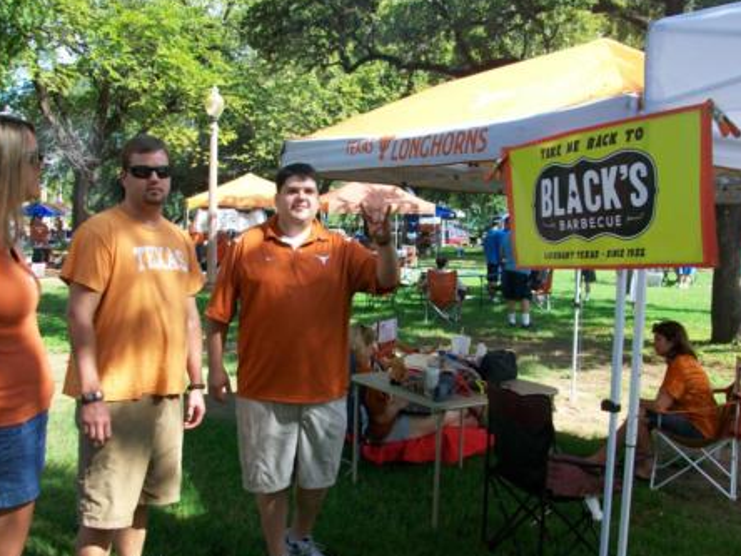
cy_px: 266
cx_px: 399
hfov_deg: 51.3
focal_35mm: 36
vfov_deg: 39.6
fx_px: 771
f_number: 2.8
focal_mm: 5.7
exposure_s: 1/250
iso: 64
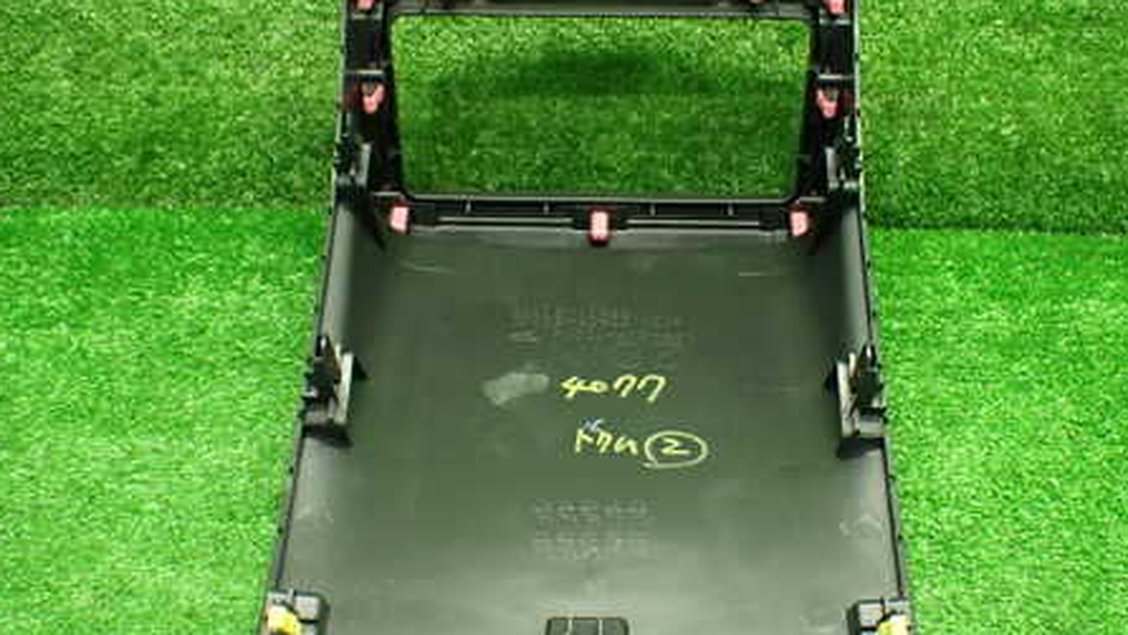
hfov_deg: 46.4
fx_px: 1316
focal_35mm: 44
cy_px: 299
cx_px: 607
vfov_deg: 27.1
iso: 800
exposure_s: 1/80
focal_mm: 5.4
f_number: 2.3
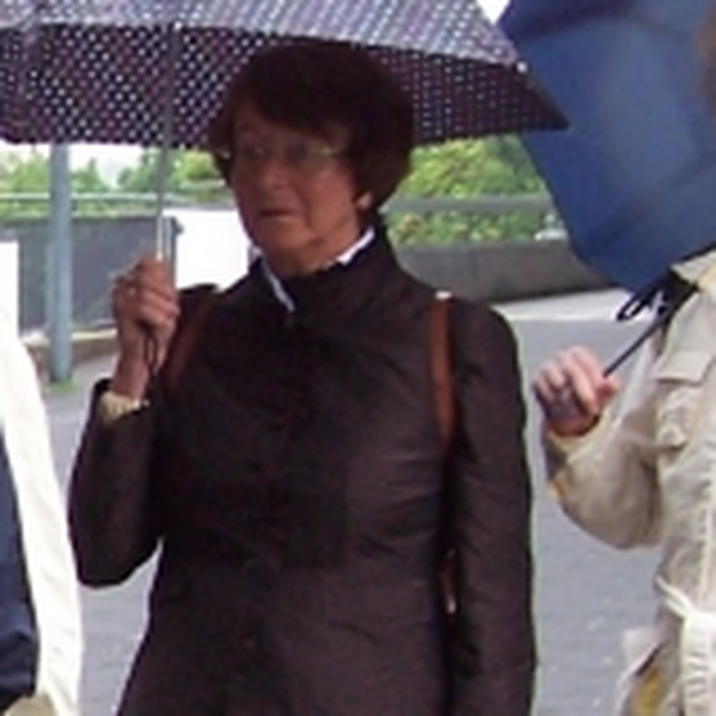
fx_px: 3955
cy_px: 491
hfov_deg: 9.9
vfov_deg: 10.3
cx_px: -527
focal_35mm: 169
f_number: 2.8
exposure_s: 1/30
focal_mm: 6.3
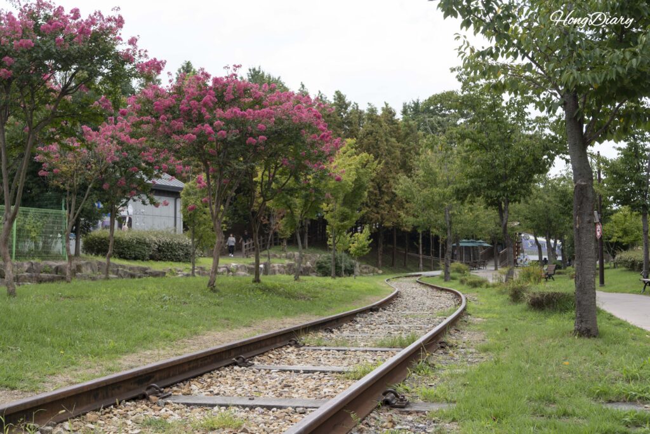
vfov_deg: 34.2
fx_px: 704
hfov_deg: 49.5
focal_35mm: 39
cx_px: 325
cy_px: 217
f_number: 8
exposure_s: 1/100
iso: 100
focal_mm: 39
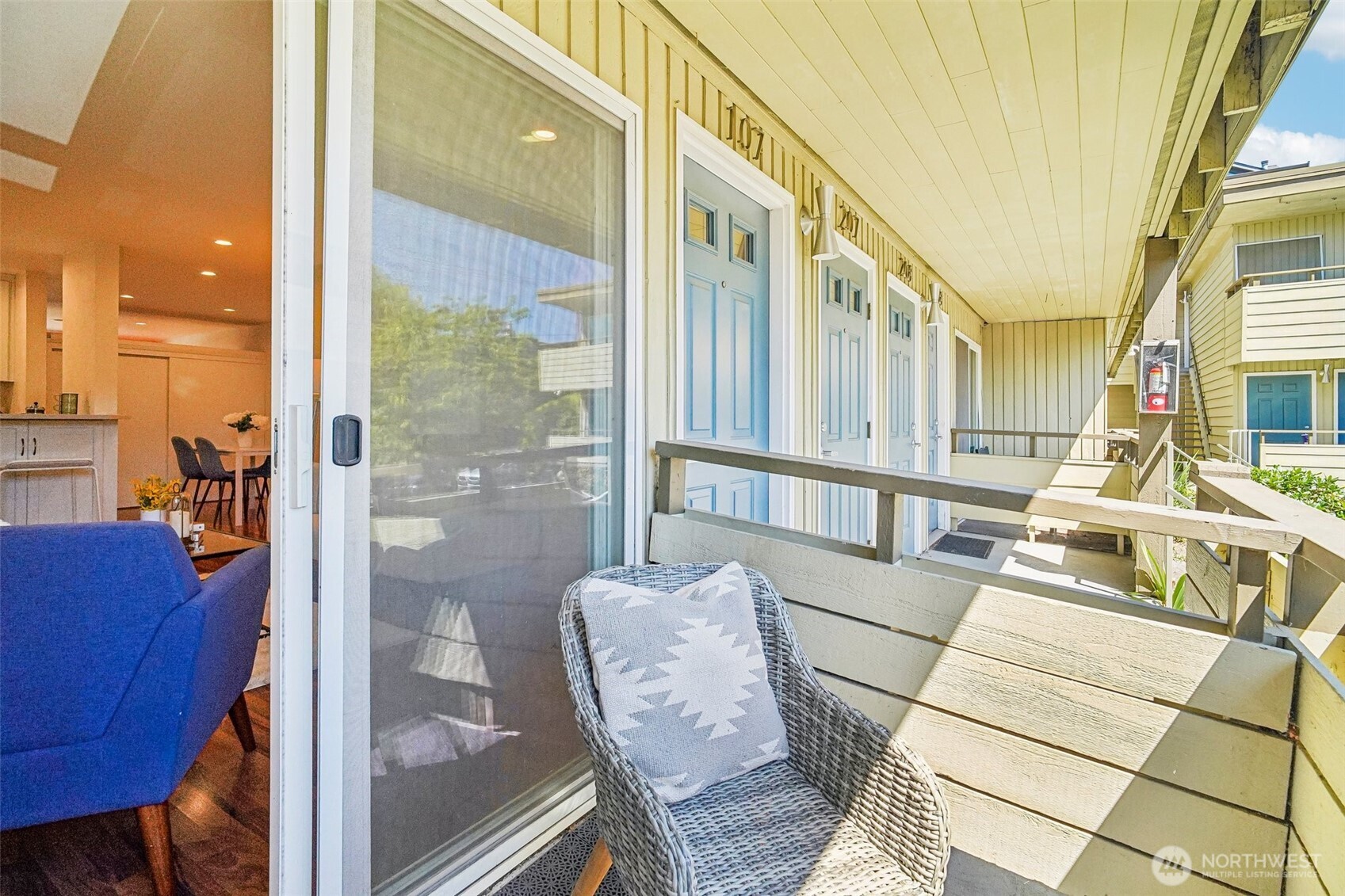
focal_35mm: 16
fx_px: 598
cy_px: 448
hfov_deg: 96.7
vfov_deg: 73.7
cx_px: 672
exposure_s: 1/320
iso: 1600
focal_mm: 16
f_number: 8
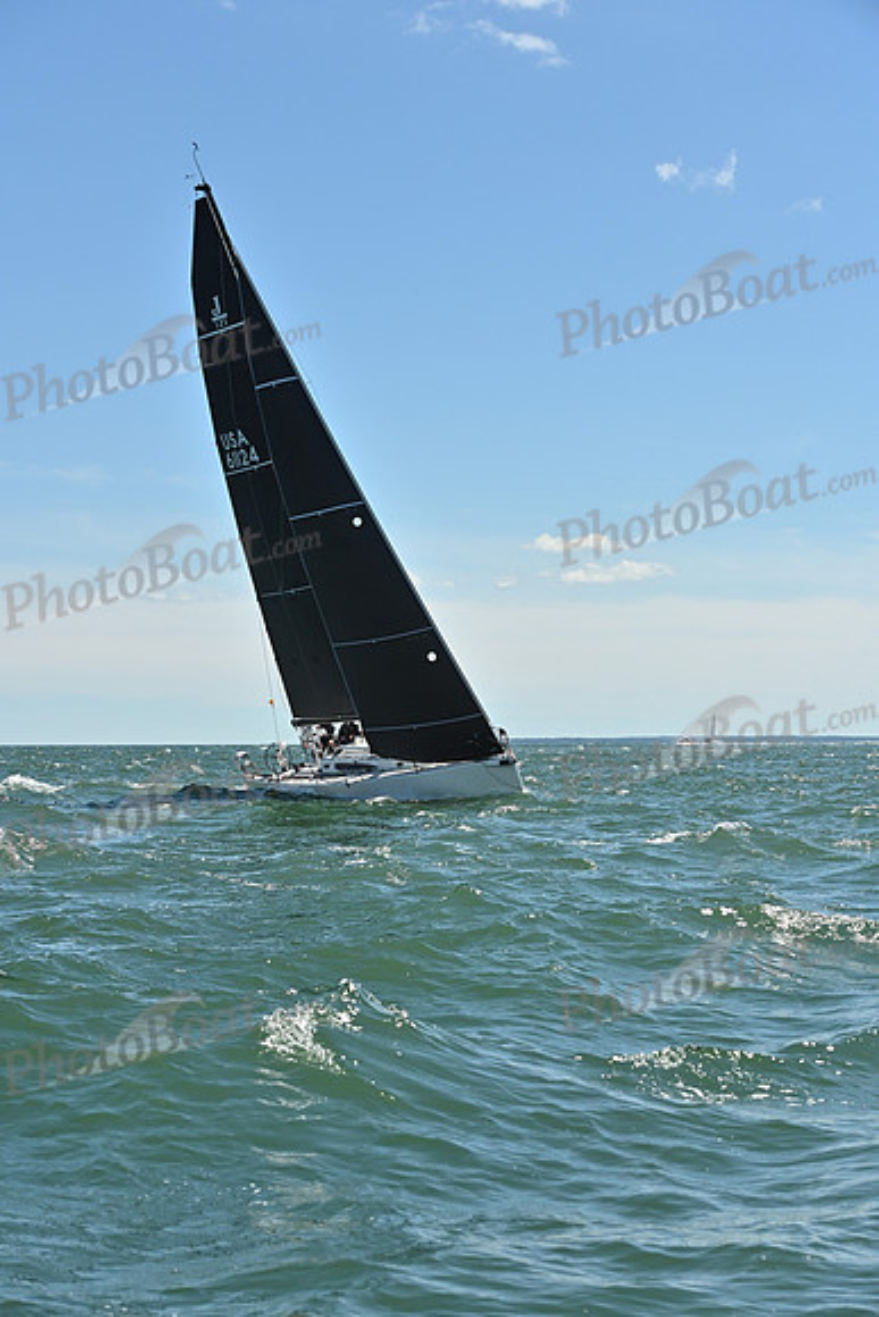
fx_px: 2562
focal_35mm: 70
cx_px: 440
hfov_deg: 19.5
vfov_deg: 28.8
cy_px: 658
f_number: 7.1
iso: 320
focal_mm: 70
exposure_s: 1/1600
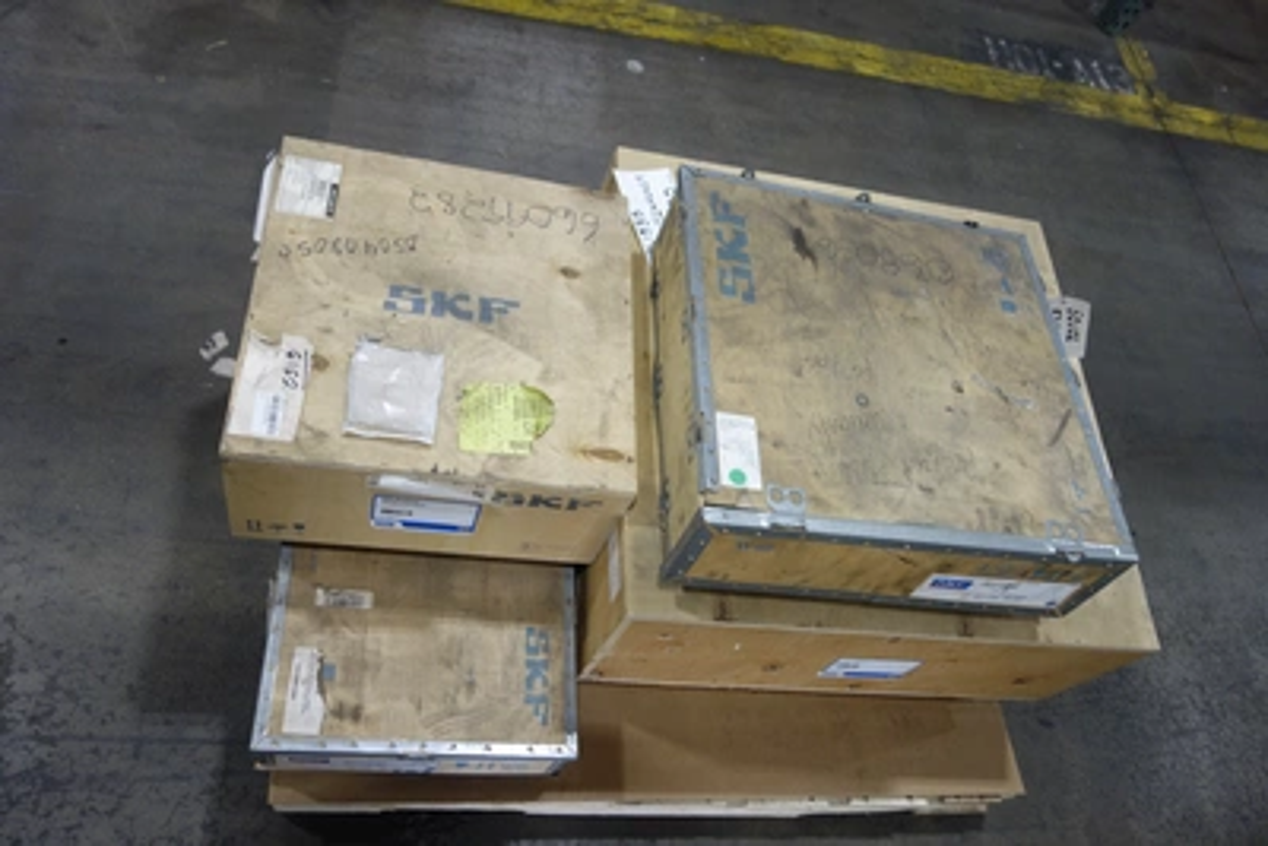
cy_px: 423
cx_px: 634
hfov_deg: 65.5
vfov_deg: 46.4
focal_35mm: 28
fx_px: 987
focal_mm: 10.4
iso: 125
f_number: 1.8
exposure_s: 1/60
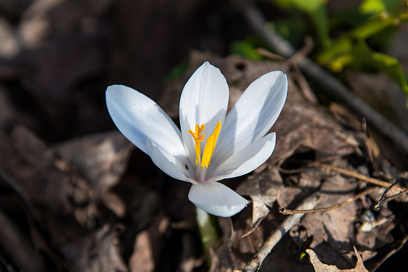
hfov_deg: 12.2
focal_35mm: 169
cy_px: 150
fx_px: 1910
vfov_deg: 8.2
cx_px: 211
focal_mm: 120
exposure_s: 1/200
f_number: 5.6
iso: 100
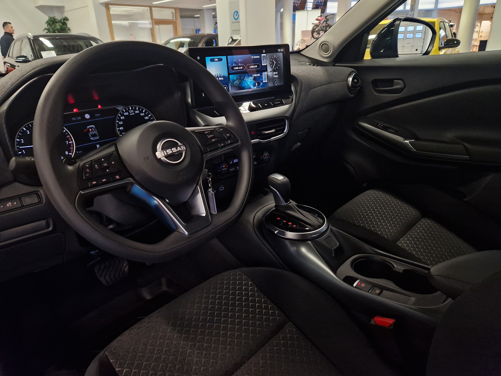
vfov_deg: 58.9
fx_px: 333
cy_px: 188
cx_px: 250
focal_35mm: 23
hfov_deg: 73.9
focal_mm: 5.4
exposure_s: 1/100
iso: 320
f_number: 1.8
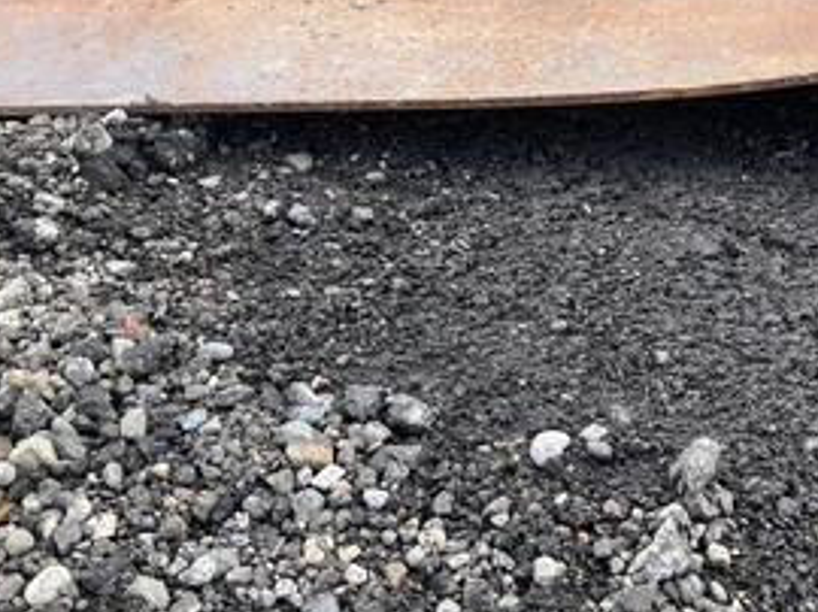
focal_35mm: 43
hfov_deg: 43.1
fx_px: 1015
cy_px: 176
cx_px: 567
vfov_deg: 33.1
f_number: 1.8
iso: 25
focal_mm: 3
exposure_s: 1/303
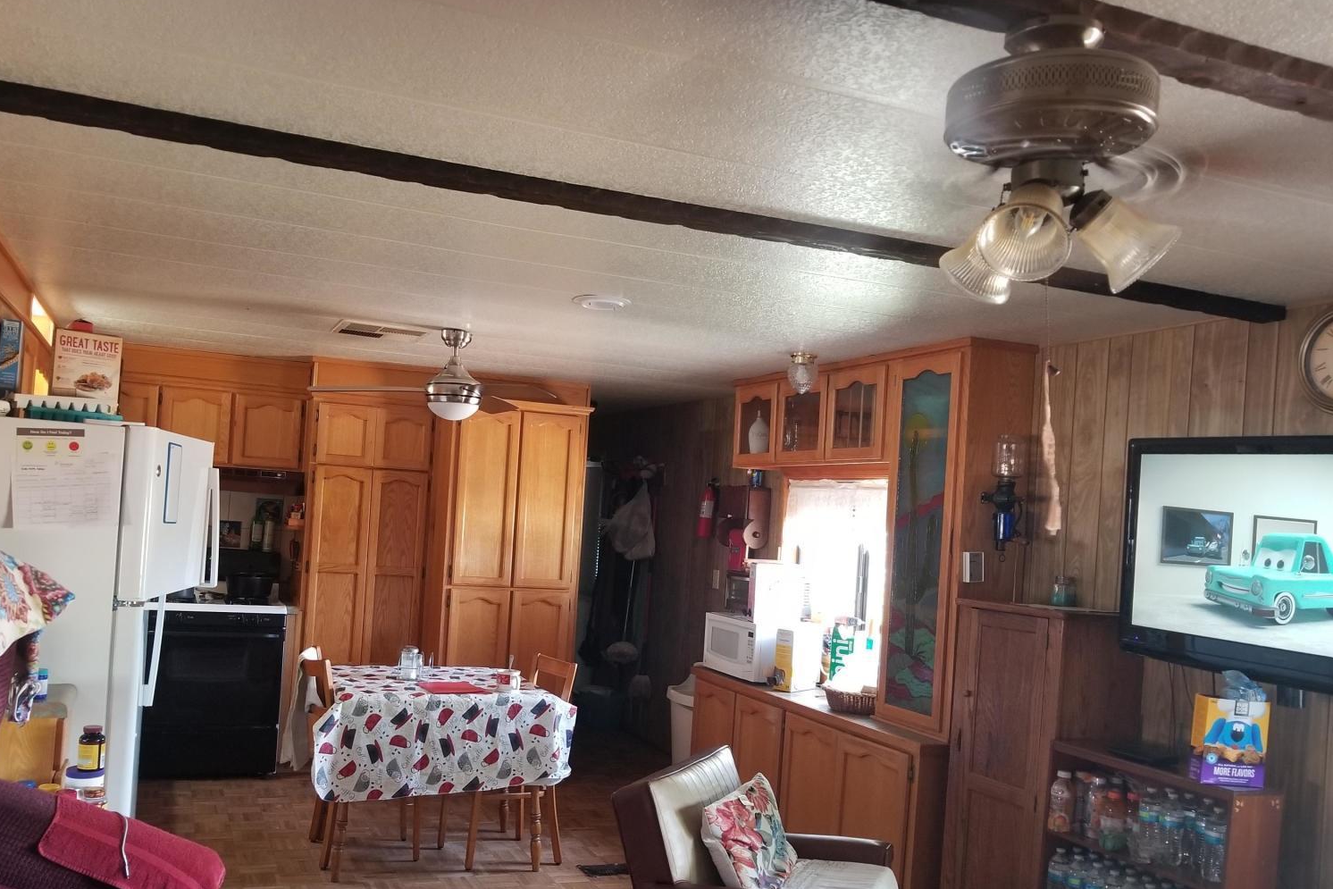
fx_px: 1074
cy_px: 526
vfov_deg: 44.8
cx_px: 619
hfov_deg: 63.6
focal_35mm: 29
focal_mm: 4.25
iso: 200
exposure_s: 1/13
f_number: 1.7
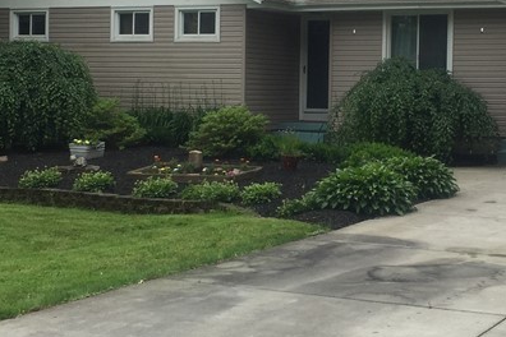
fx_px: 1096
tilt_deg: -0.8
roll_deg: -1.6
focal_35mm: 78
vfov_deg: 17.5
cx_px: 304
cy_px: 116
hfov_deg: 25.9
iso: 32
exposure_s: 1/590
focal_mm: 4.15
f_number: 2.2
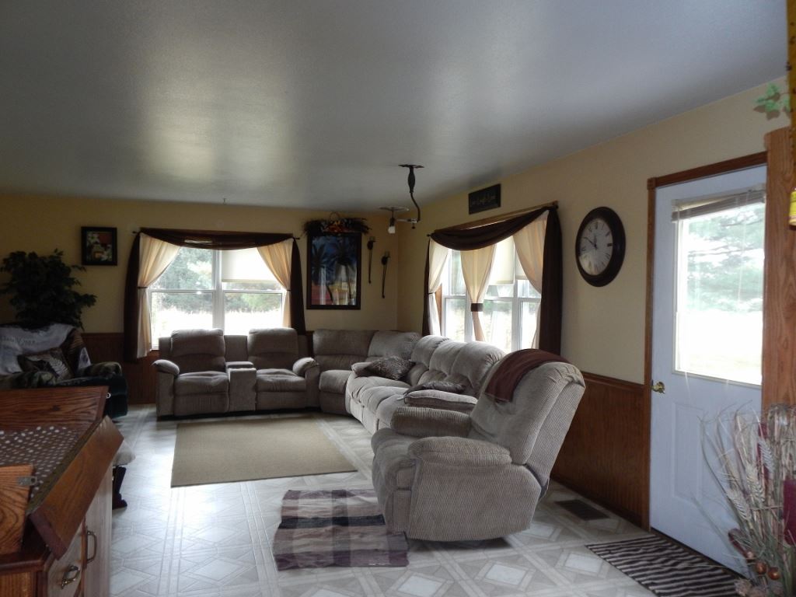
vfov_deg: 54.9
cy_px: 298
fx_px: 575
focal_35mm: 25
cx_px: 398
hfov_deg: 69.4
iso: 250
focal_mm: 4.5
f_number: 3.2
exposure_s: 1/30
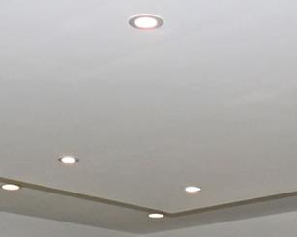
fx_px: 825
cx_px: 155
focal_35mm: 94
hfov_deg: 20.4
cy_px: 410
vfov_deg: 14.6
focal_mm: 10
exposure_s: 1/160
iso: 100
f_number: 6.3
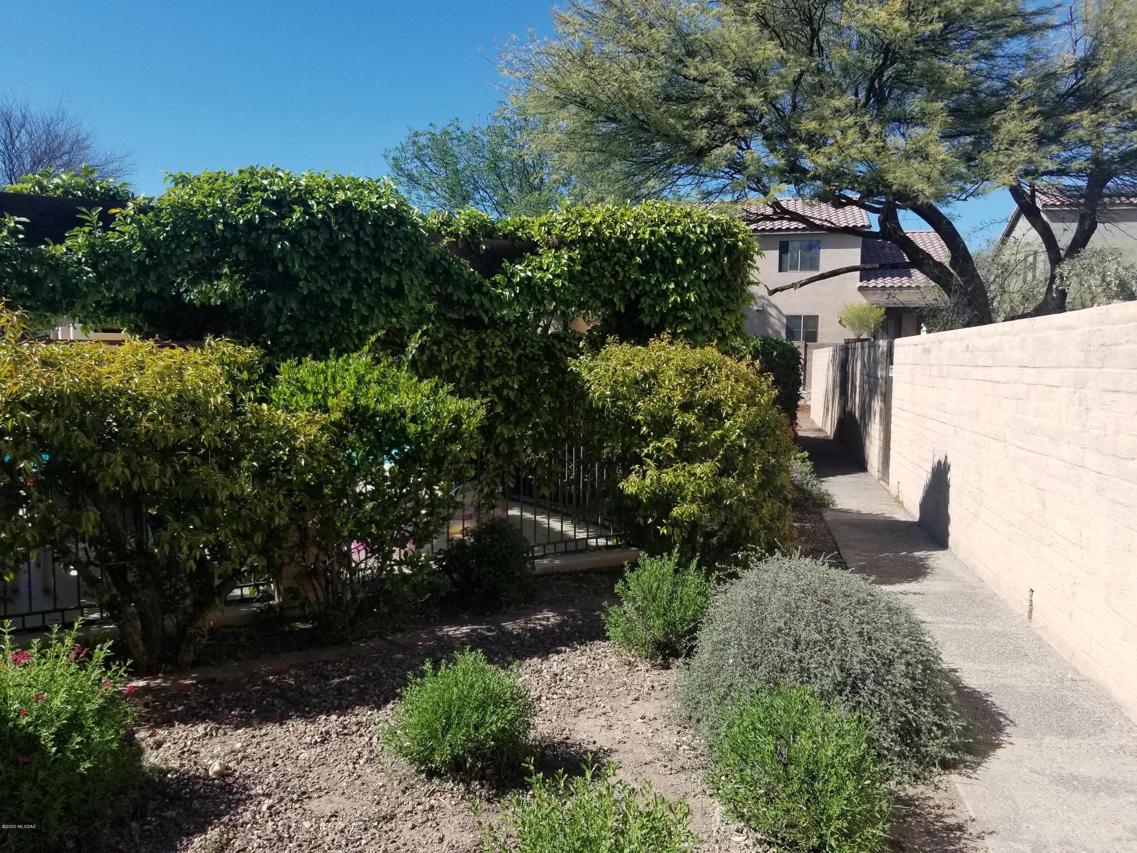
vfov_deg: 53.1
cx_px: 568
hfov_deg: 67.3
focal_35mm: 26
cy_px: 426
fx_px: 854
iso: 50
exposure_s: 1/2312
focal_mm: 4.3
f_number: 1.7
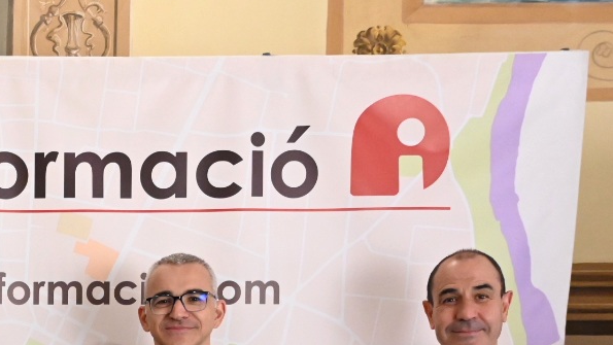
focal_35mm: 77
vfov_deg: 14.7
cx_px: -82
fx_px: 1252
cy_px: 507
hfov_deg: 25.3
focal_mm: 27
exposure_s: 1/323
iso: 6400
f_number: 4
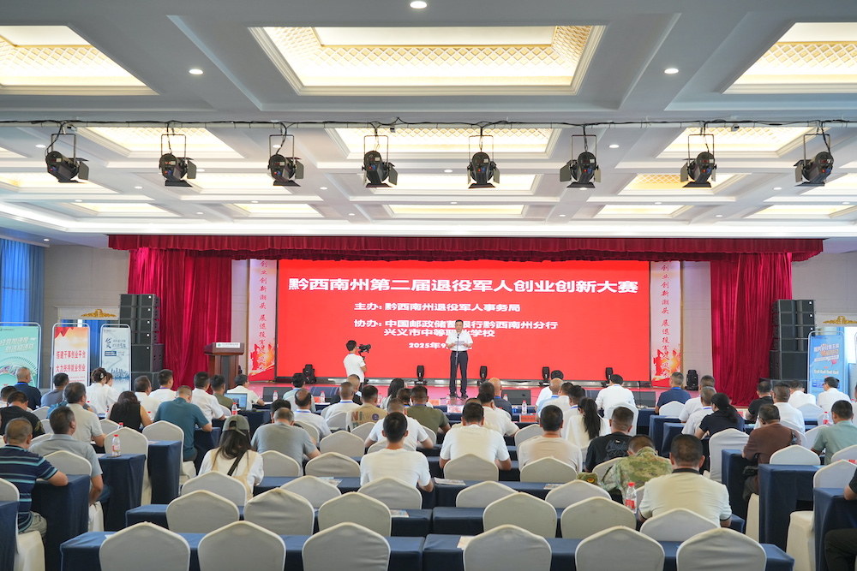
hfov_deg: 47.4
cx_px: 428
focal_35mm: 41
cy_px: 286
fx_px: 976
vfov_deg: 32.6
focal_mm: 41
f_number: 5.6
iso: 1000
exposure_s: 1/80
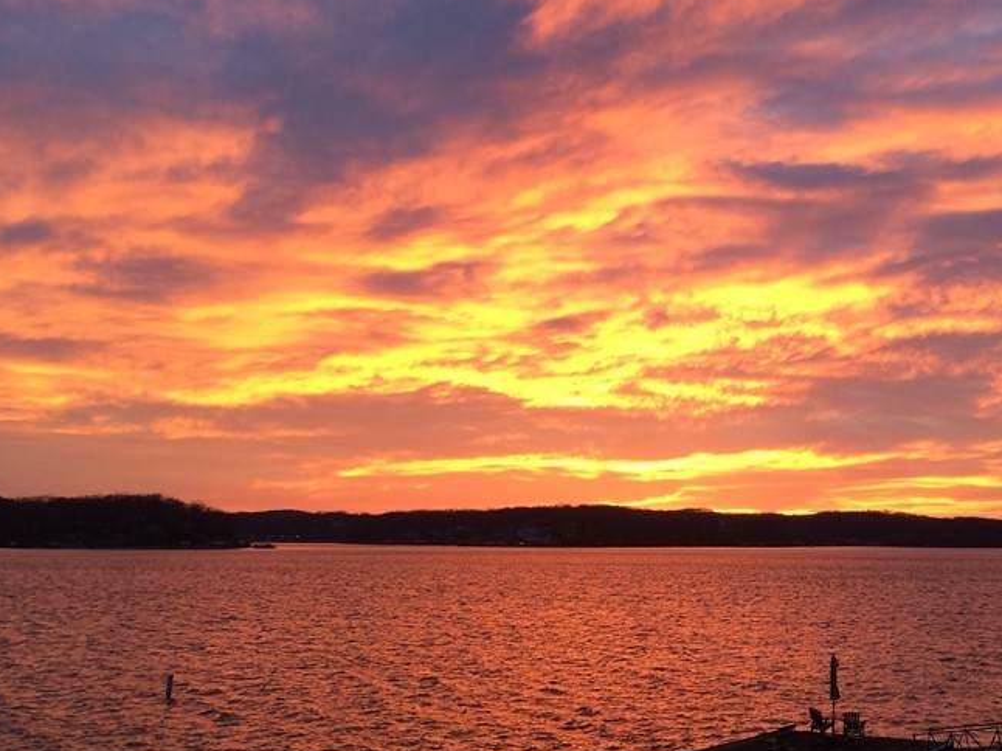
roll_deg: -0.2
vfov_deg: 31.4
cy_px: 472
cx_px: 656
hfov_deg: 40.8
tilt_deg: +3.3
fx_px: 1331
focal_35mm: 46
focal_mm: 4.15
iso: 50
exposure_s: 1/30
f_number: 2.2
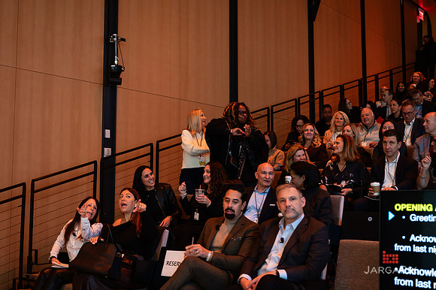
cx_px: 207
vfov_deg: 30.2
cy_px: 138
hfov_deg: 44.1
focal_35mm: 44
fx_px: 538
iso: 800
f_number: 3.2
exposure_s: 1/125
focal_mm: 41
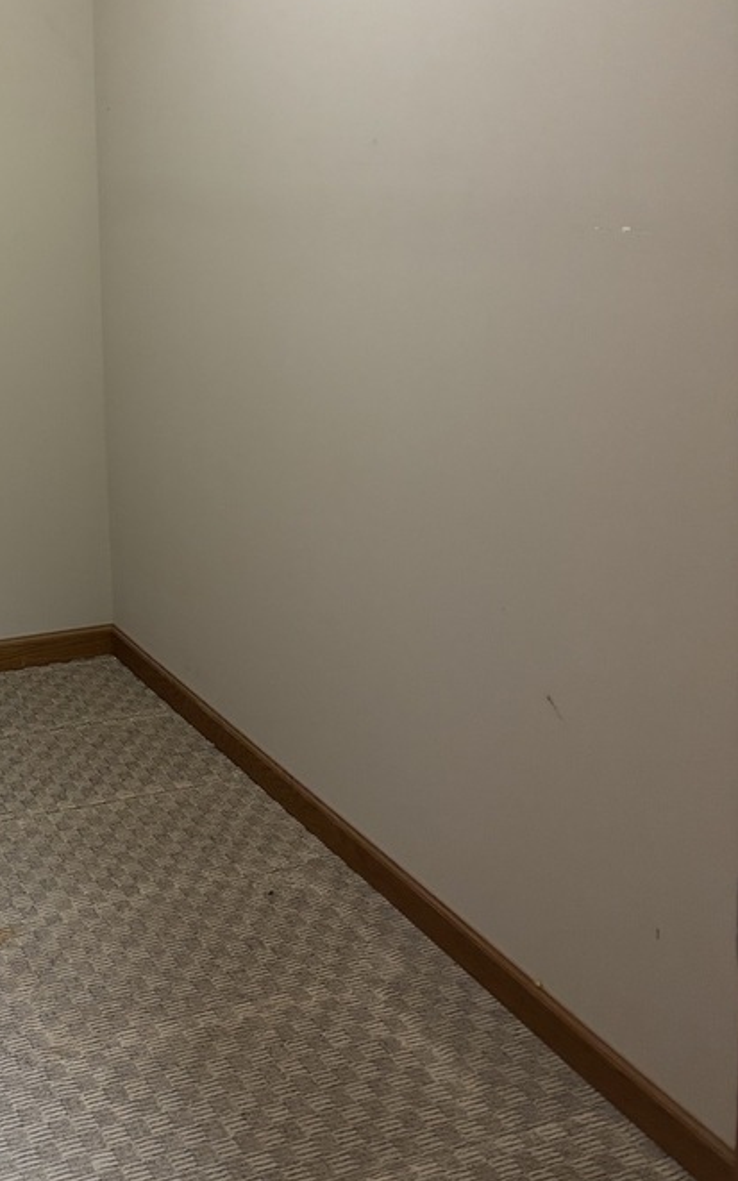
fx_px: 1448
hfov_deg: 27.2
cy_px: 348
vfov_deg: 43.4
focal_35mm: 45
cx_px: 20
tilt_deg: -8.7
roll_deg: +2.5
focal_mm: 5.96
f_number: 1.6
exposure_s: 1/60
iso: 400
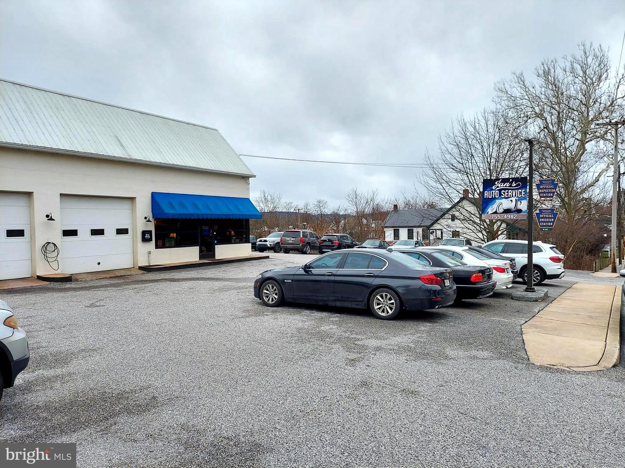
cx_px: 312
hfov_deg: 71.6
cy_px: 234
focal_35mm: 24
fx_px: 433
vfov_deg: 56.8
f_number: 1.8
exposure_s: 1/202
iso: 50
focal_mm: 5.23
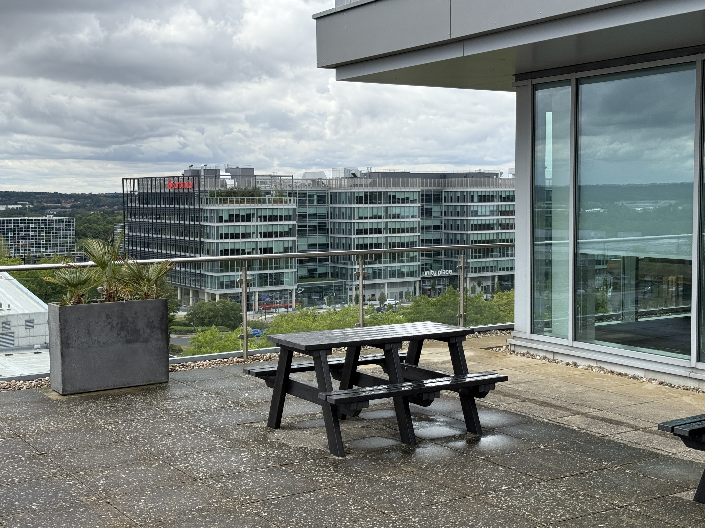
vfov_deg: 30.3
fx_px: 978
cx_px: 352
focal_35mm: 48
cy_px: 264
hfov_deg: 39.7
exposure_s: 1/3226
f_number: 1.78
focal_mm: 6.76
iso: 64
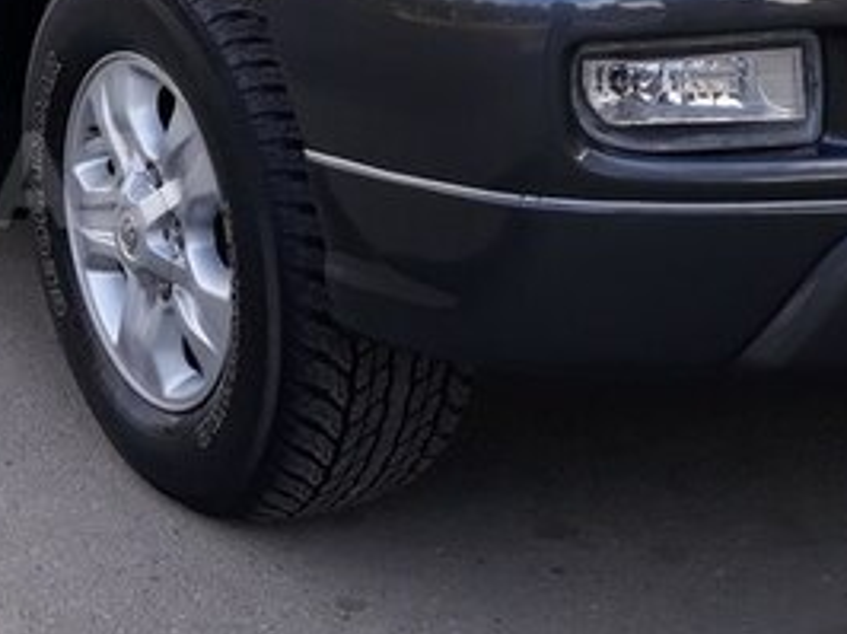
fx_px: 1638
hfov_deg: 25.9
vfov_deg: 21.8
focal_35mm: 67
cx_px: -169
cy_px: 180
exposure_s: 1/336
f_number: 1.7
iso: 40
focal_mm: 3.71
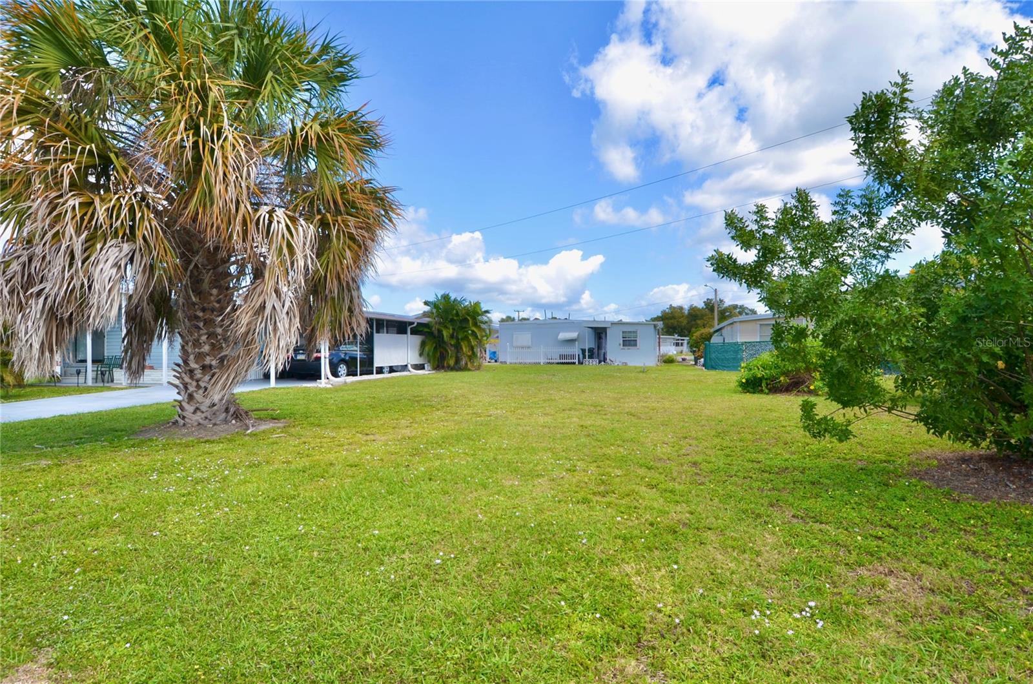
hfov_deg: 53.2
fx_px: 1031
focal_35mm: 36
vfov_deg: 36.7
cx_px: 516
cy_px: 342
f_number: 8
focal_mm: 24
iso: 125
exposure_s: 1/250
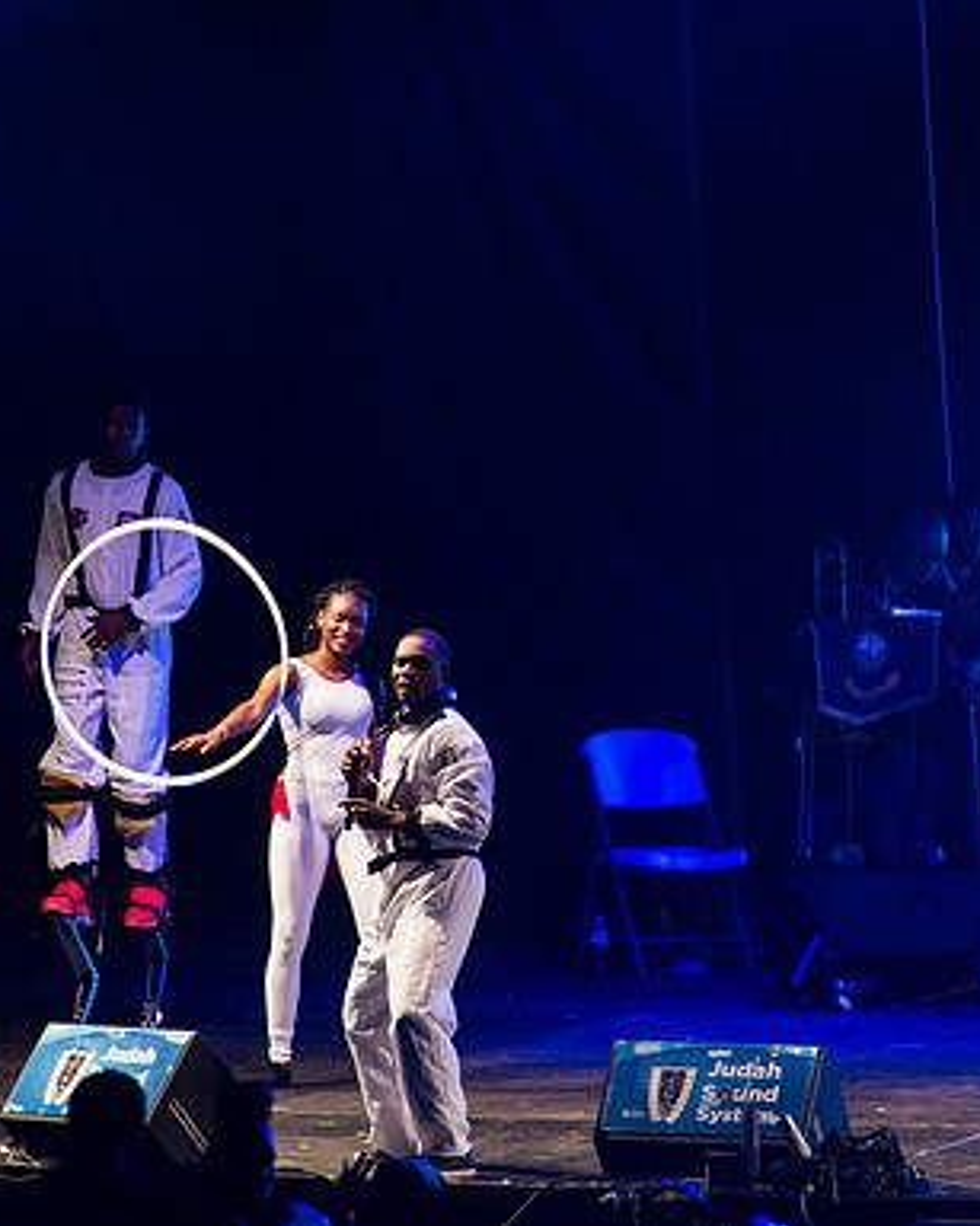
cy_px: 613
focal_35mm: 482
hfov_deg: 3.2
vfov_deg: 4.0
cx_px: 514
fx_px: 17482
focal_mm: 340
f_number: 5.6
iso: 2500
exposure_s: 1/200
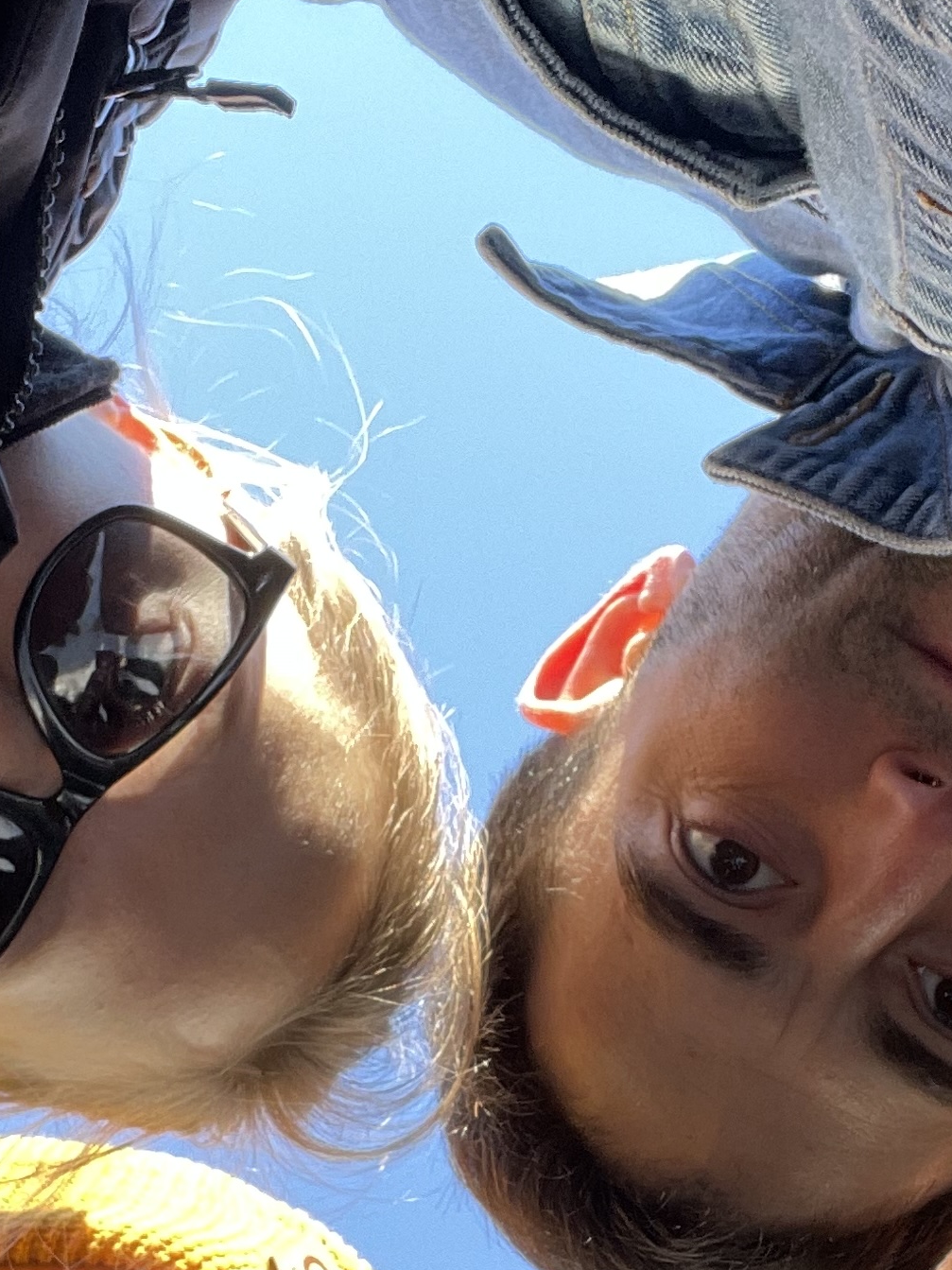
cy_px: 1014
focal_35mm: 69
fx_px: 2531
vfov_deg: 27.6
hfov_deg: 21.3
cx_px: 529
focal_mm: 2.71
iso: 80
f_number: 2.2
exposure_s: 1/121
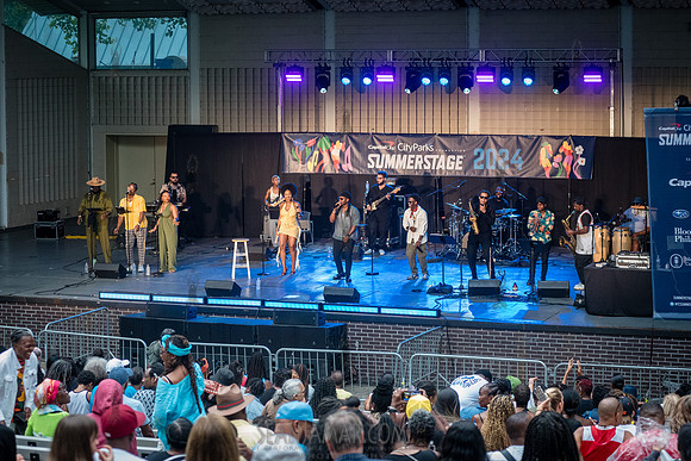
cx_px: 340
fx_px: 1697
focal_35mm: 88
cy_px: 230
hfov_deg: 23.0
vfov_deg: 15.5
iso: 3200
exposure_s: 1/500
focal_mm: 86
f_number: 4
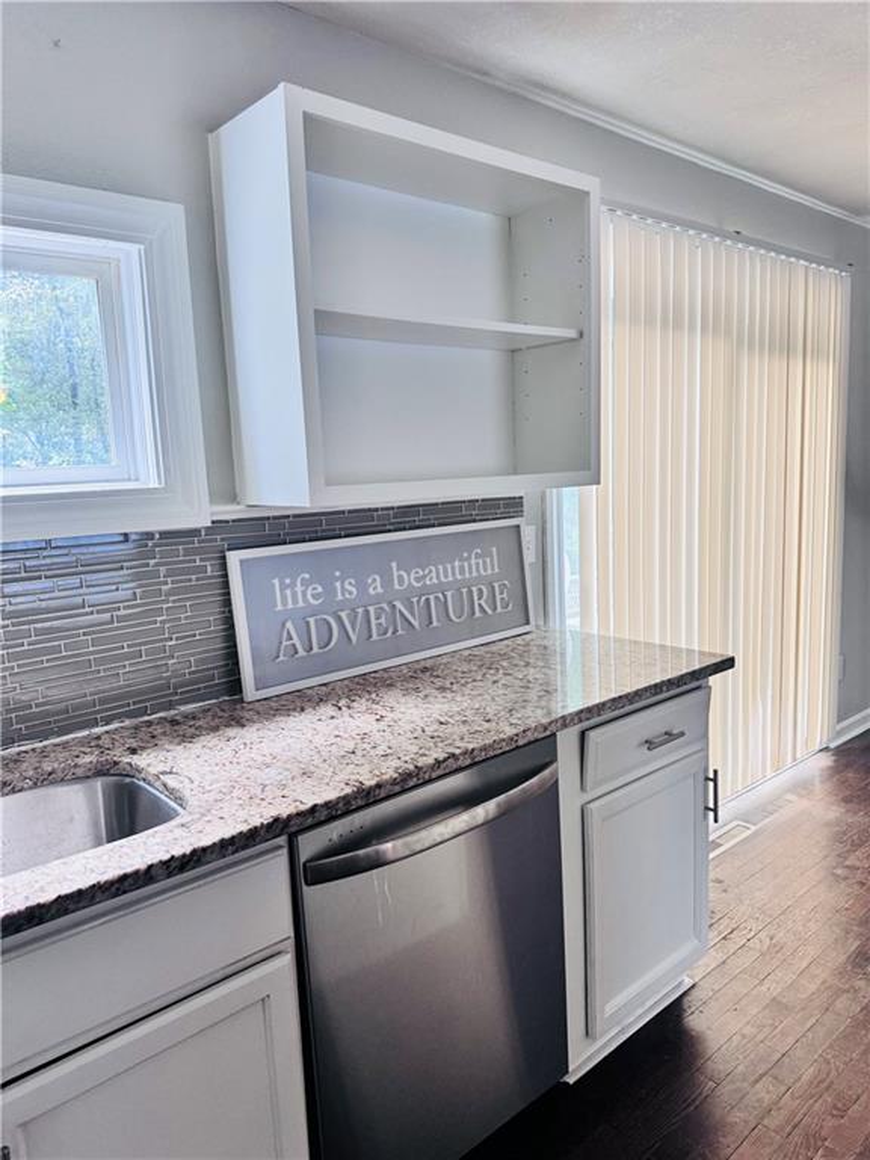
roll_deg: +2.9
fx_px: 804
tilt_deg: -8.0
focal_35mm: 24
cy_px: 580
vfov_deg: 71.6
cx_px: 435
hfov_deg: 56.8
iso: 200
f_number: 1.78
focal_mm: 6.76
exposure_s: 1/120
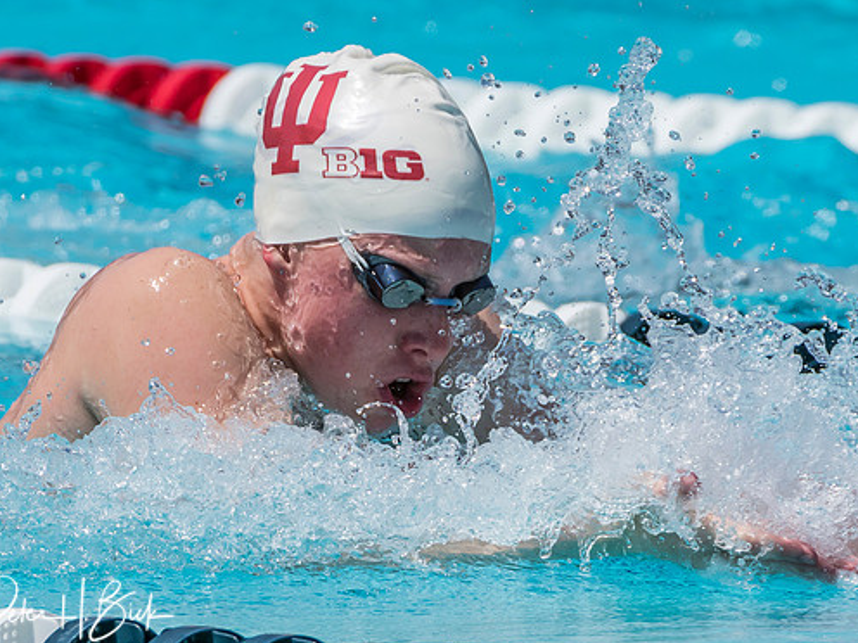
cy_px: 317
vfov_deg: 1.4
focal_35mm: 1040
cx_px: 413
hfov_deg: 1.9
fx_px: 25778
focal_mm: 280
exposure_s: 1/2000
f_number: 7.1
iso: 250
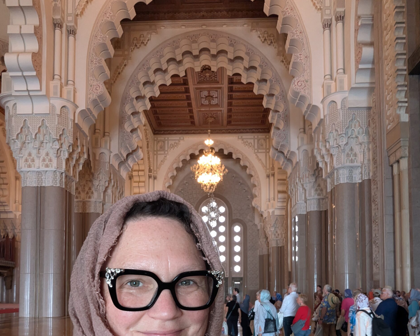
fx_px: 348
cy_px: 267
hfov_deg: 62.2
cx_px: 210
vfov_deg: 48.7
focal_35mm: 28
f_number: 2.2
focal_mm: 2.74
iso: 348
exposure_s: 1/33.3
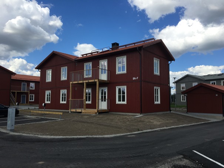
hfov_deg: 61.6
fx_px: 188
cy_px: 84
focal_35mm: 29
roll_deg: +0.3
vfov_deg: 48.2
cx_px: 112
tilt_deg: +4.8
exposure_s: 1/1425
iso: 25
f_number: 2.2
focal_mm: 4.15
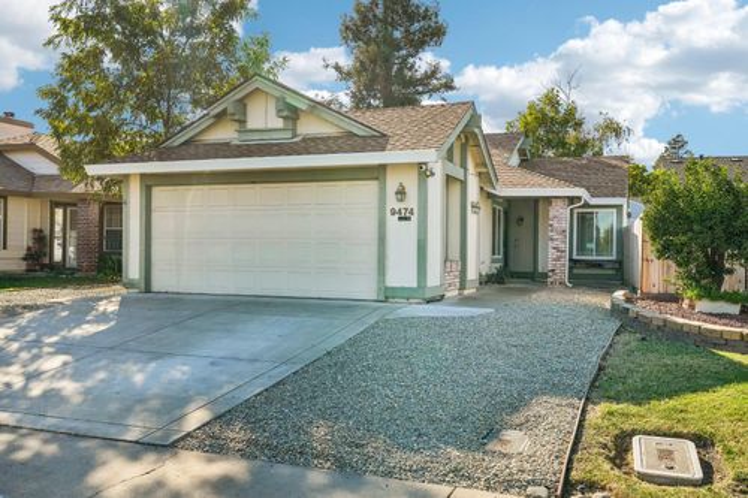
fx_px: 644
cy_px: 249
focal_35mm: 31
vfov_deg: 42.3
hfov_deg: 60.3
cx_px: 374
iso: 320
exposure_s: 1/200
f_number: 8
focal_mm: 31
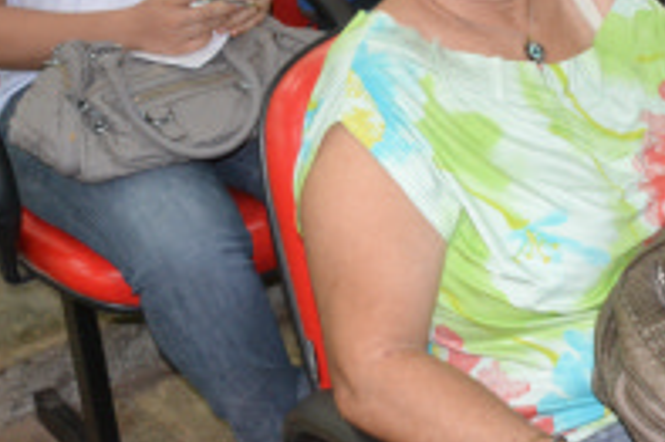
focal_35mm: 76
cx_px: 547
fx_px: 1403
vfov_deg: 17.1
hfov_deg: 26.1
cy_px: -96
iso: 2200
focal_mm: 20
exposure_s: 1/60
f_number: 3.5
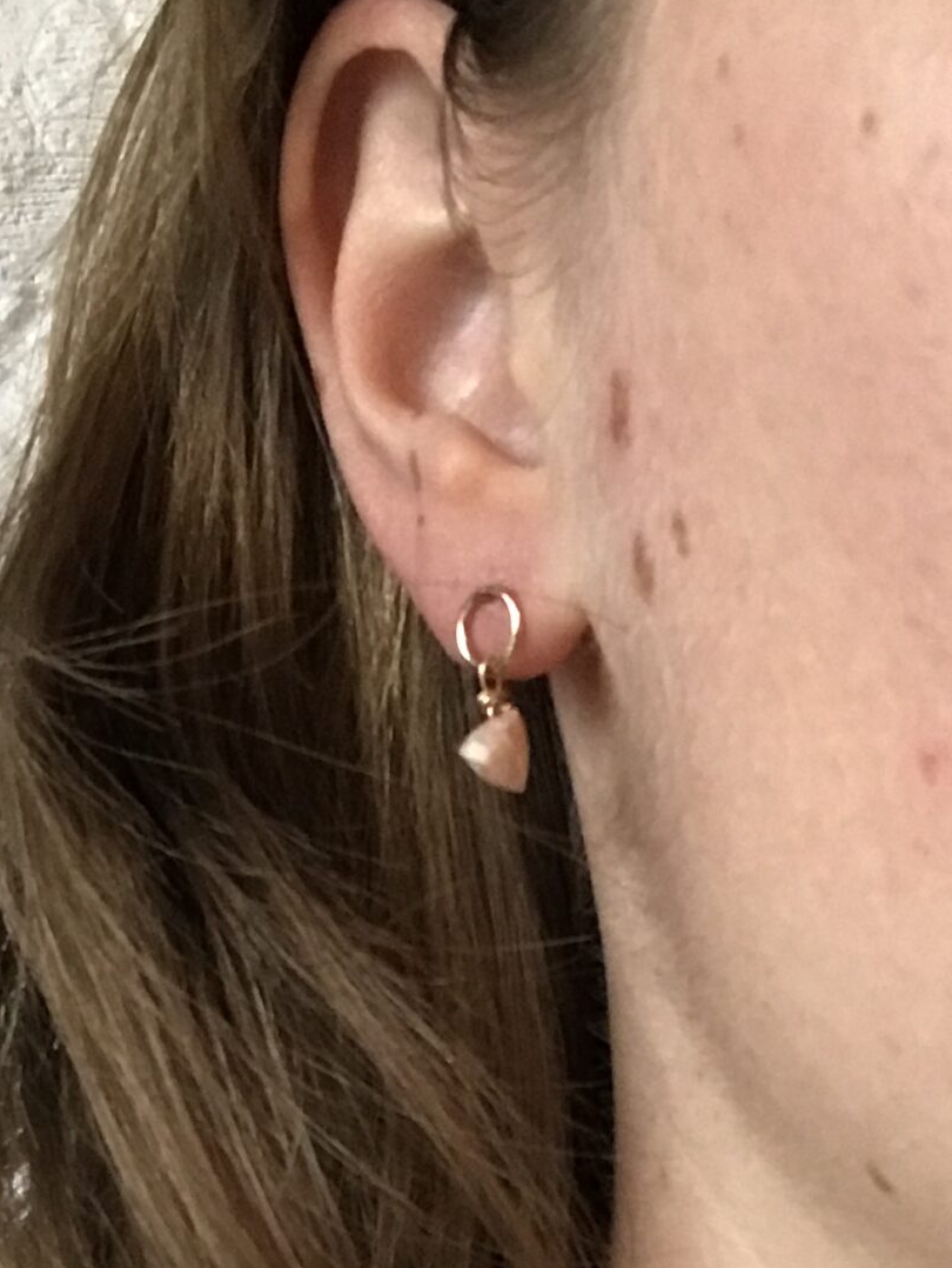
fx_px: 2784
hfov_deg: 19.4
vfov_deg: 24.1
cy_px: 1368
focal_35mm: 76
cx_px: 540
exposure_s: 1/33
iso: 160
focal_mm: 2.87
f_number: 2.2
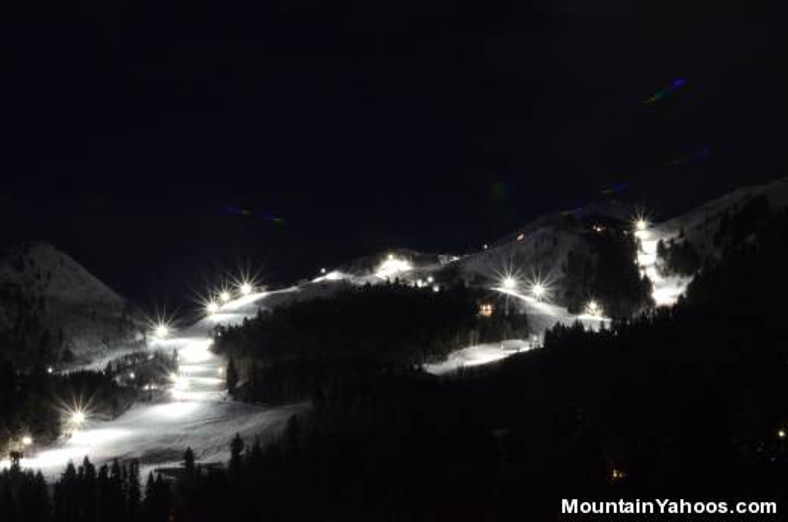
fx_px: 1146
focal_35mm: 52
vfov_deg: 25.6
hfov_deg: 37.9
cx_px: 394
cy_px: 261
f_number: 22
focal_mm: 35
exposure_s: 8
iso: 2000
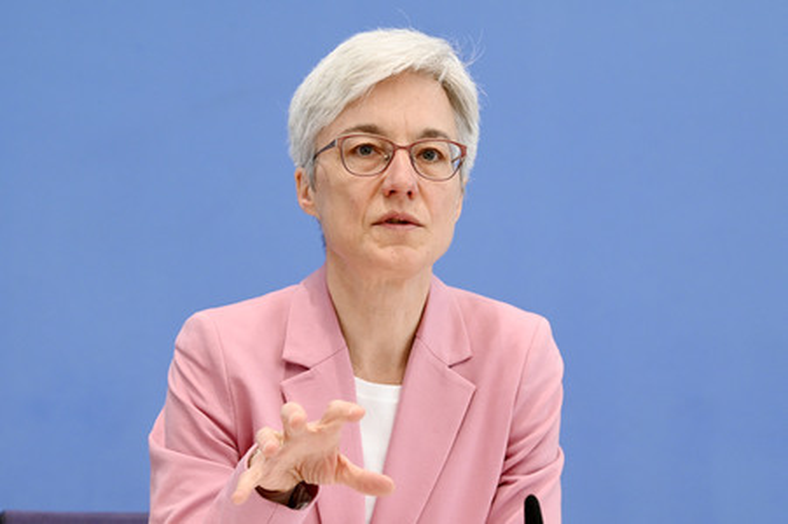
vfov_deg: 11.8
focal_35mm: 116
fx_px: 2537
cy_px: 262
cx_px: 394
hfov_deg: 17.7
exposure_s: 1/500
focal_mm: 116
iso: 3200
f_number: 5.6
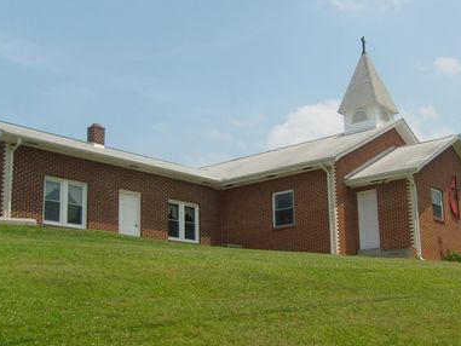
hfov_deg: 38.6
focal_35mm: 49
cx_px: 291
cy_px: 181
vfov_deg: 29.7
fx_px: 653
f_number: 7.1
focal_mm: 5.8
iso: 80
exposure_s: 1/350
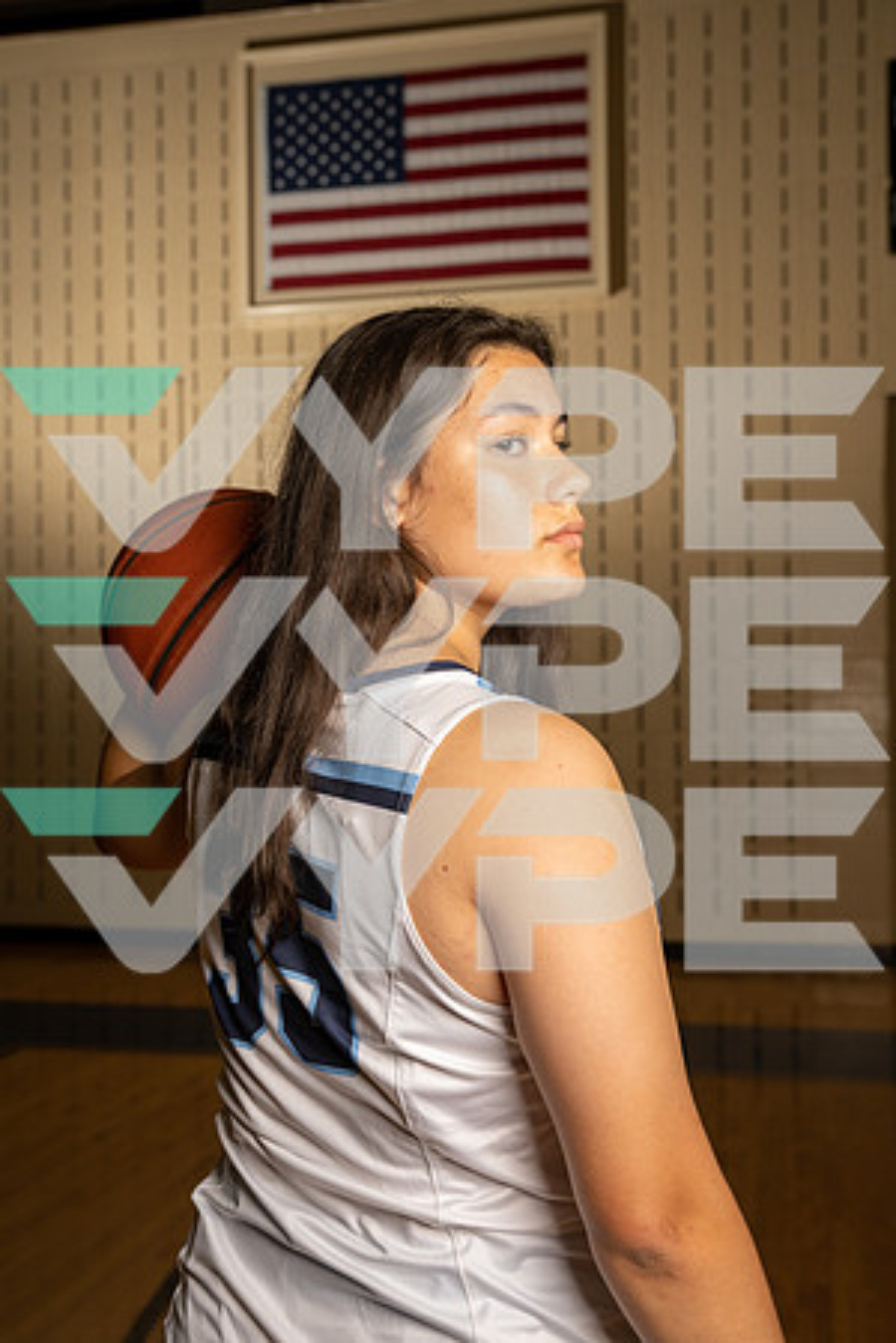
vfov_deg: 45.4
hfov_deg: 31.2
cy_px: 672
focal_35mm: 43
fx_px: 1605
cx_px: 448
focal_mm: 43
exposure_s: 1/250
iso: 320
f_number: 5.6
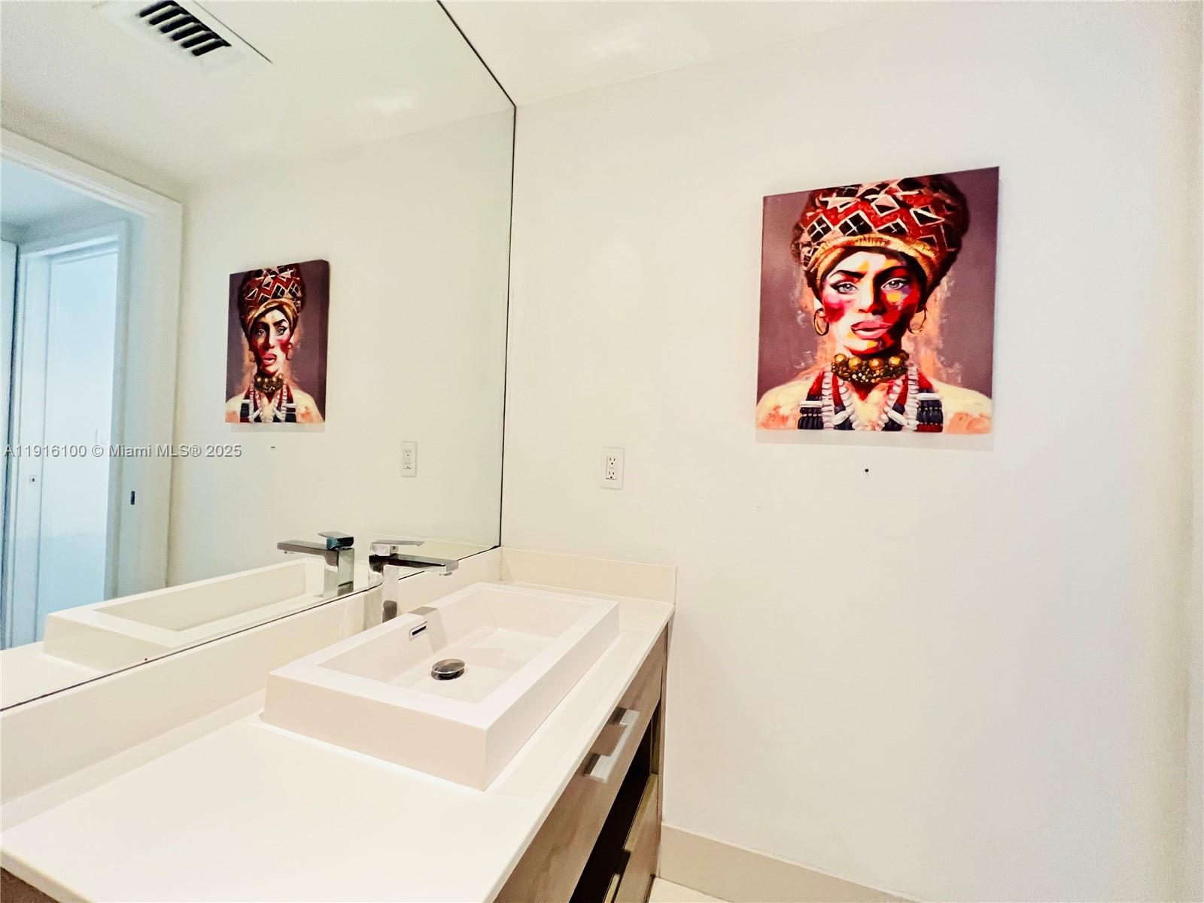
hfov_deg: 106.2
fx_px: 452
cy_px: 452
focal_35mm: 13
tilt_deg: +0.9
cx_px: 602
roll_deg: -1.7
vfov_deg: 89.9
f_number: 1.8
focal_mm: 1.57
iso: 640
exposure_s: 1/60
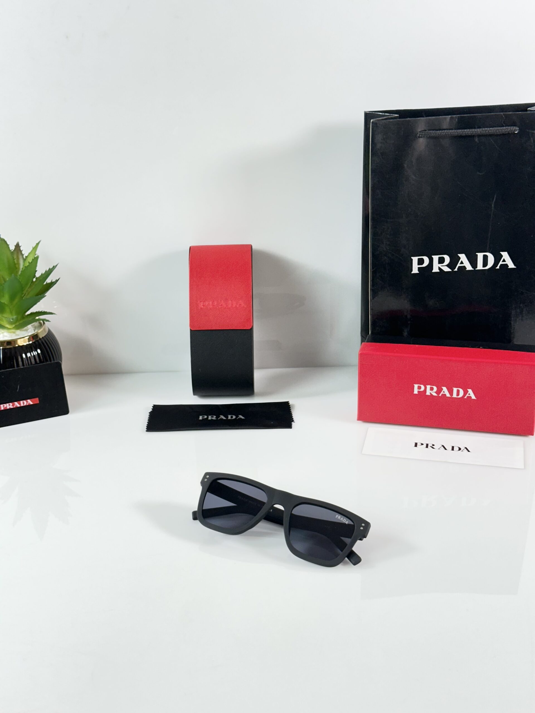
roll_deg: +0.5
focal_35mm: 48
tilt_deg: -23.5
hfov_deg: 30.3
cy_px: 356
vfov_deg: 39.7
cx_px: 268
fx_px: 989
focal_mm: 6.86
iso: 100
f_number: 1.78
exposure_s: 1/100
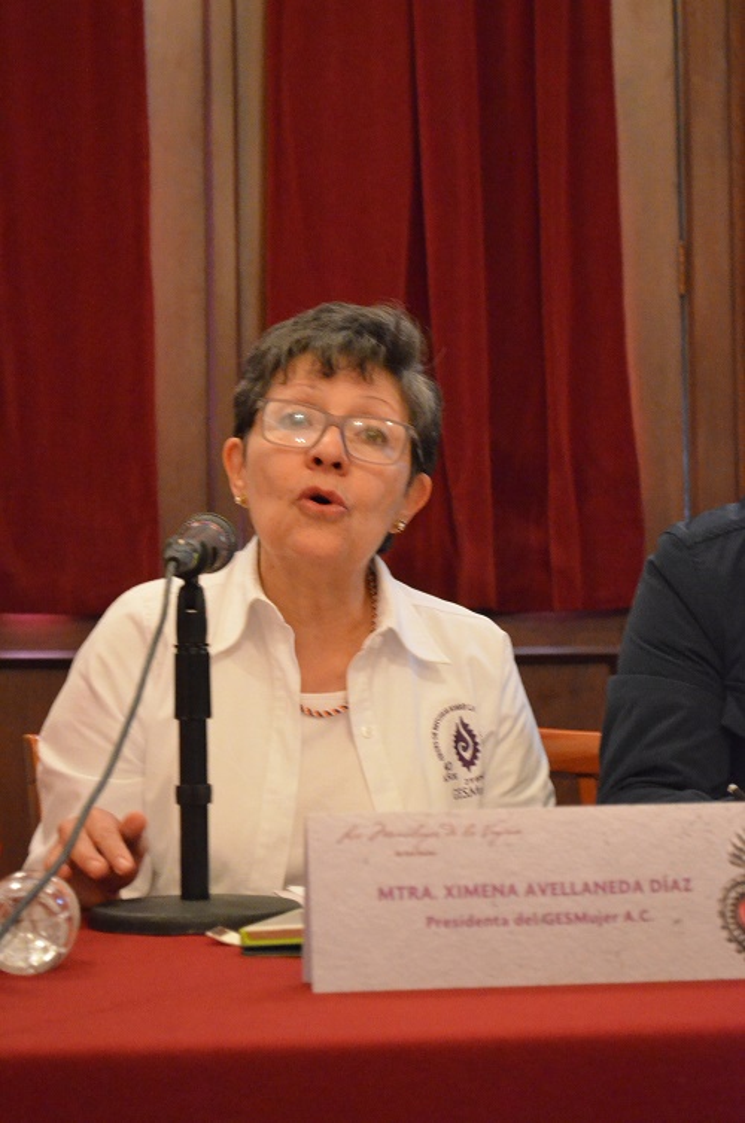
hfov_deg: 16.5
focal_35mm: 82
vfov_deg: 24.7
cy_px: 562
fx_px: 2570
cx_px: 372
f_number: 5.6
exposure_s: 1/20
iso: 6400
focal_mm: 55
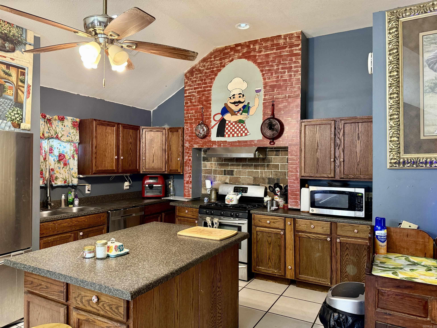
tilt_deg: +0.2
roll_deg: -0.3
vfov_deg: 56.8
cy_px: 164
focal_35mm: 24
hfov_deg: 71.6
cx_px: 218
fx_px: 303
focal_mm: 6.76
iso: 400
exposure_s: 1/60
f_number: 1.78
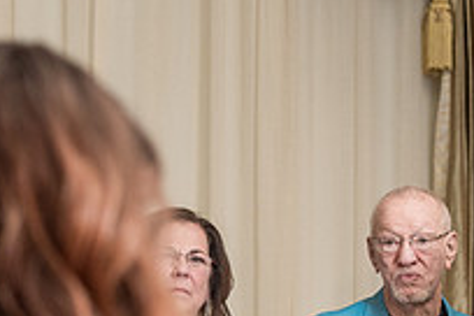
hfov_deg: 8.2
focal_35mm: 252
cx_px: 330
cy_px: 411
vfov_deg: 5.4
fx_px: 3318
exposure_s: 1/200
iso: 2000
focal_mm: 84
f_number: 4
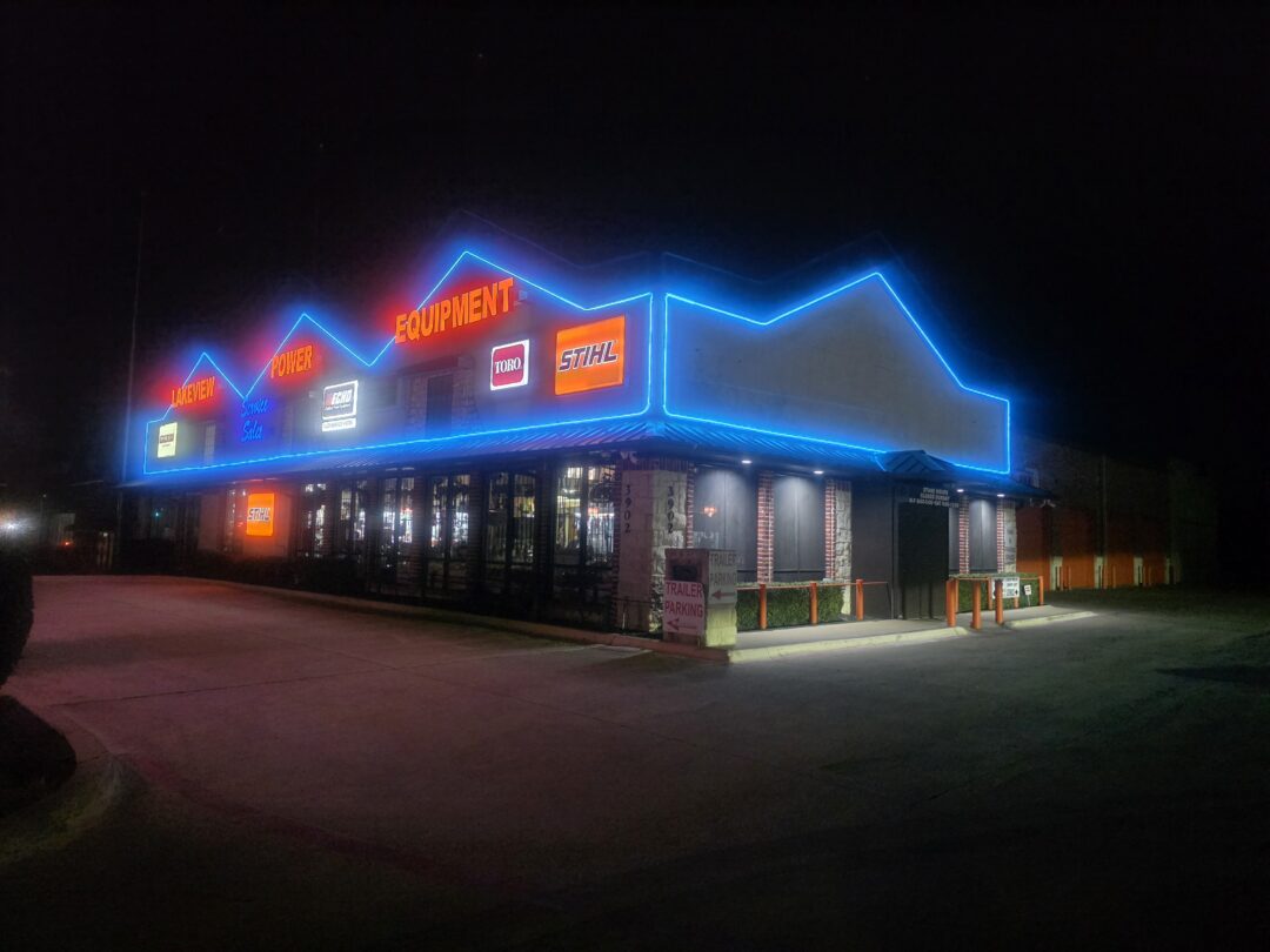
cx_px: 635
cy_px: 476
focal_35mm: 23
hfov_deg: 73.9
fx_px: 844
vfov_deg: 58.9
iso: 2500
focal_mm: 6.3
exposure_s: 1/120
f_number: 1.7
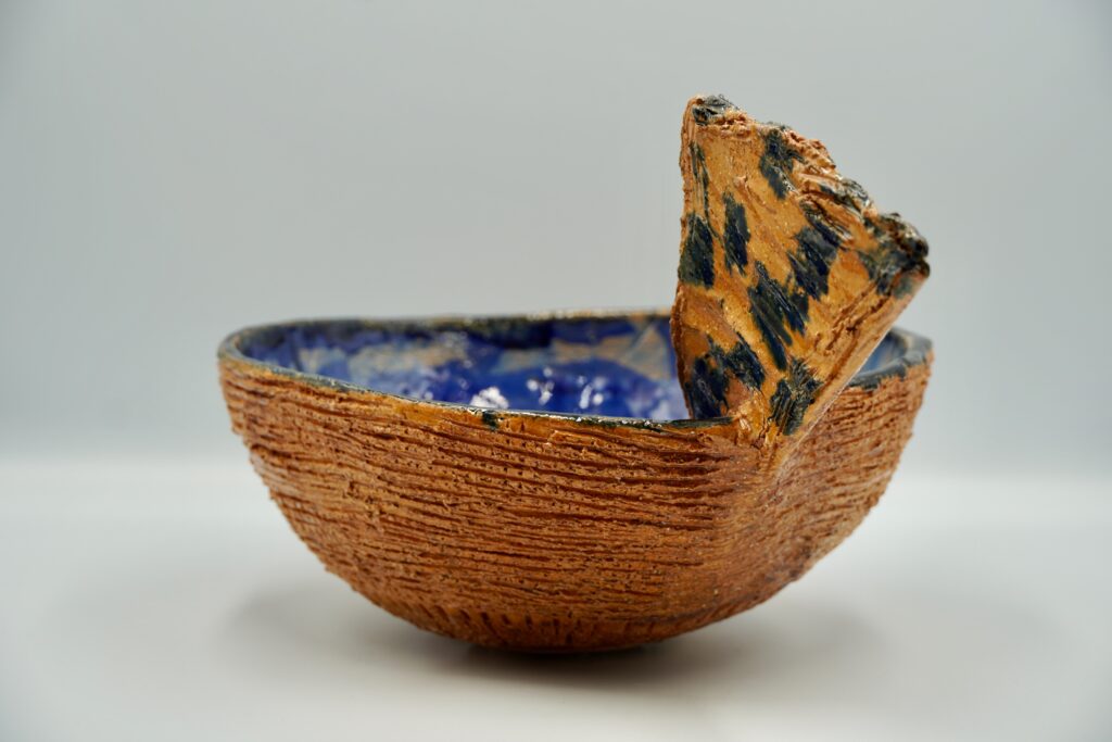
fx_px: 2317
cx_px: 556
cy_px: 371
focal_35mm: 75
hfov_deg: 27.0
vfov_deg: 18.2
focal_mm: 50
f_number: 5.6
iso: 100
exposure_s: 1/40
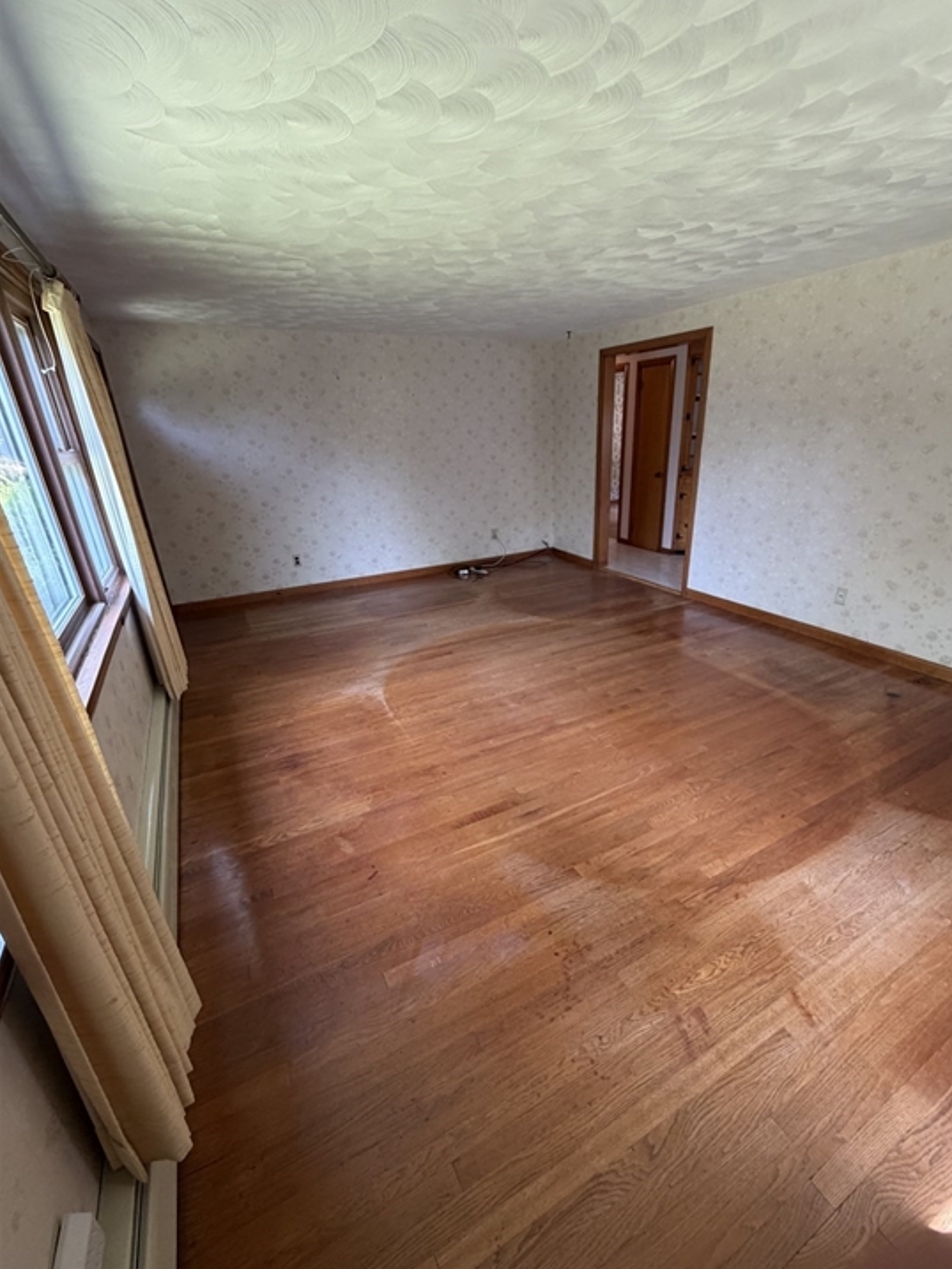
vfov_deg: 98.1
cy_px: 662
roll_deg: +2.1
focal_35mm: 15
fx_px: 550
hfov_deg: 81.7
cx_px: 508
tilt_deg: -23.0
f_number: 2.2
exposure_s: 1/93
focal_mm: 2.22
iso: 320
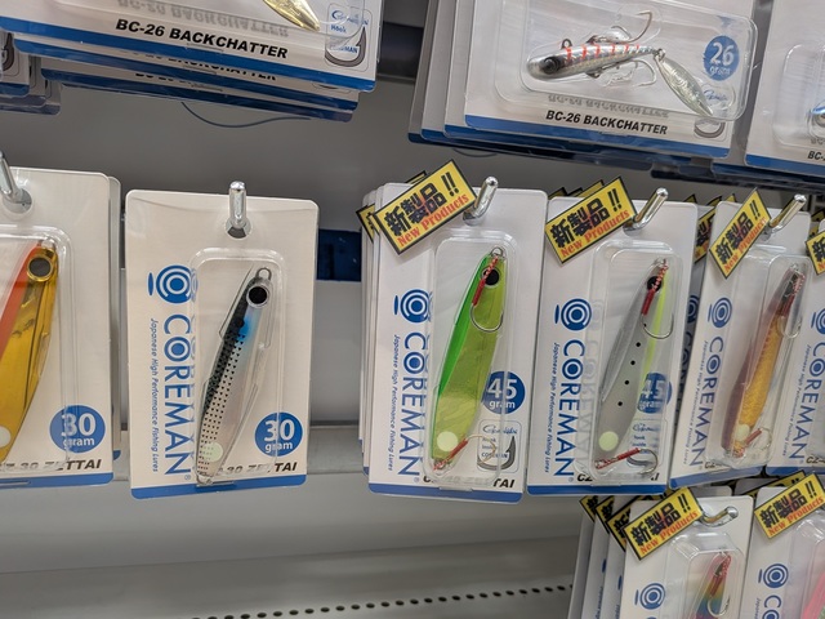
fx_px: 572
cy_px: 310
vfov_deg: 56.8
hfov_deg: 71.6
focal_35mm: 24
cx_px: 412
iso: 152
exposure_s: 1/60
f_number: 1.7
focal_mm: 4.53
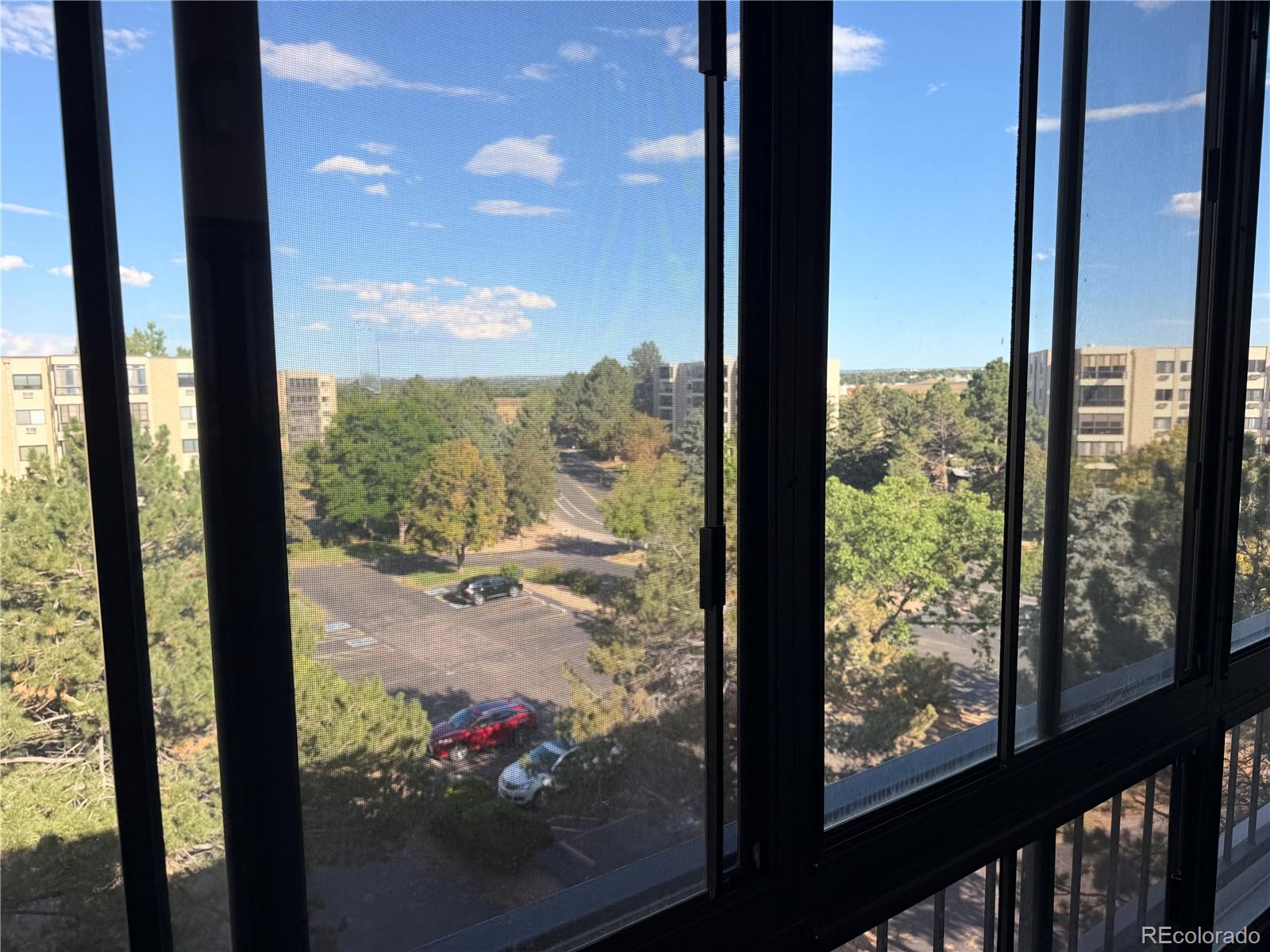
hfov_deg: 71.6
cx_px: 635
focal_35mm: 24
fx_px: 881
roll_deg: +0.9
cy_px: 476
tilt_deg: -5.8
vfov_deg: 56.8
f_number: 1.78
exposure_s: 1/2000
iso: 80
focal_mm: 6.76
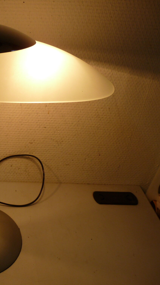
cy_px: 144
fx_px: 302
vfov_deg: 50.5
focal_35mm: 40
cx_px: -12
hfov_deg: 27.4
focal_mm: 4.8
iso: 100
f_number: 2.8
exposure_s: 1/100
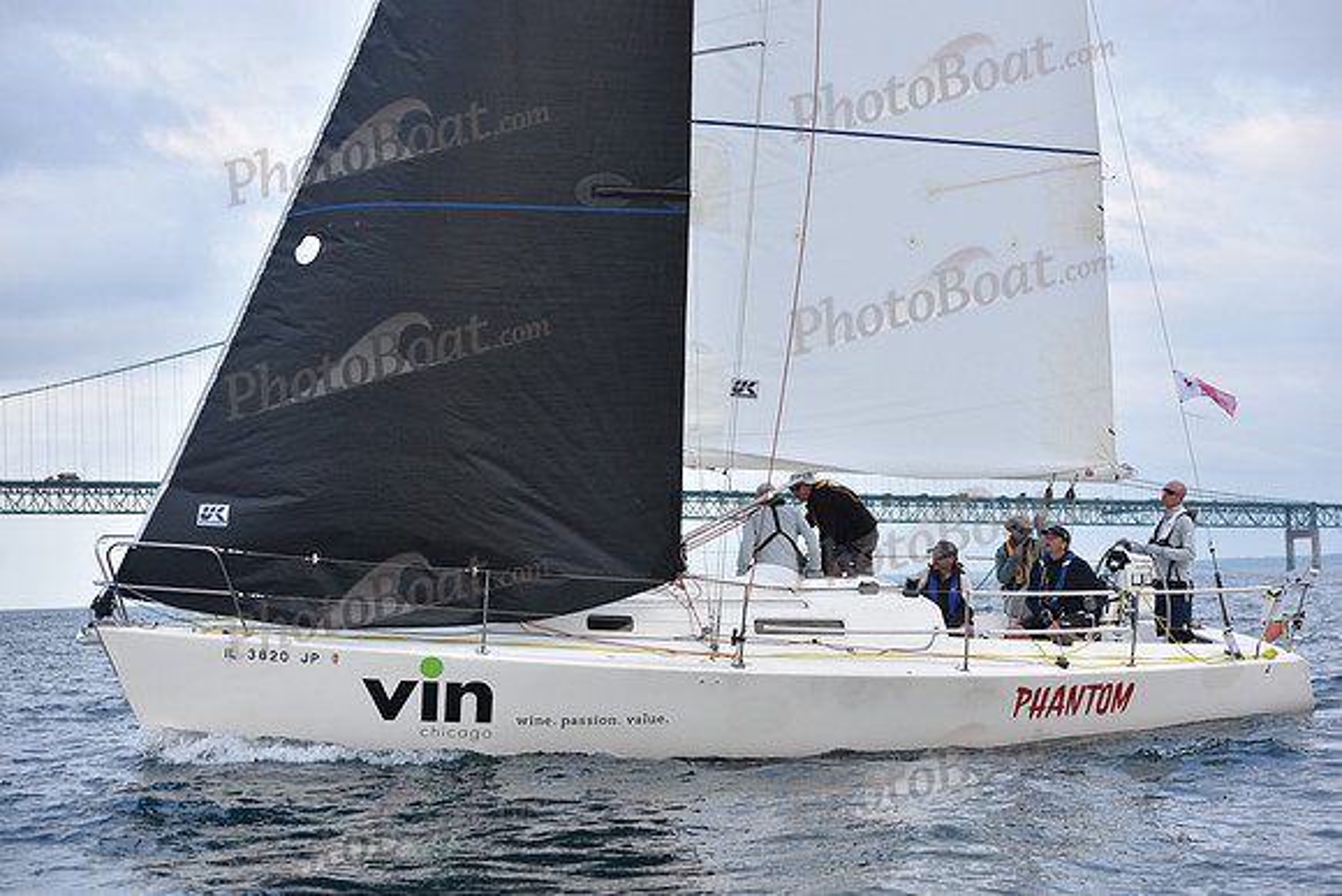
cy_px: 448
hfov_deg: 28.8
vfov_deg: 19.5
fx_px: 2610
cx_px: 671
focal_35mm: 70
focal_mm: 70
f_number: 5
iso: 400
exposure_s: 1/800
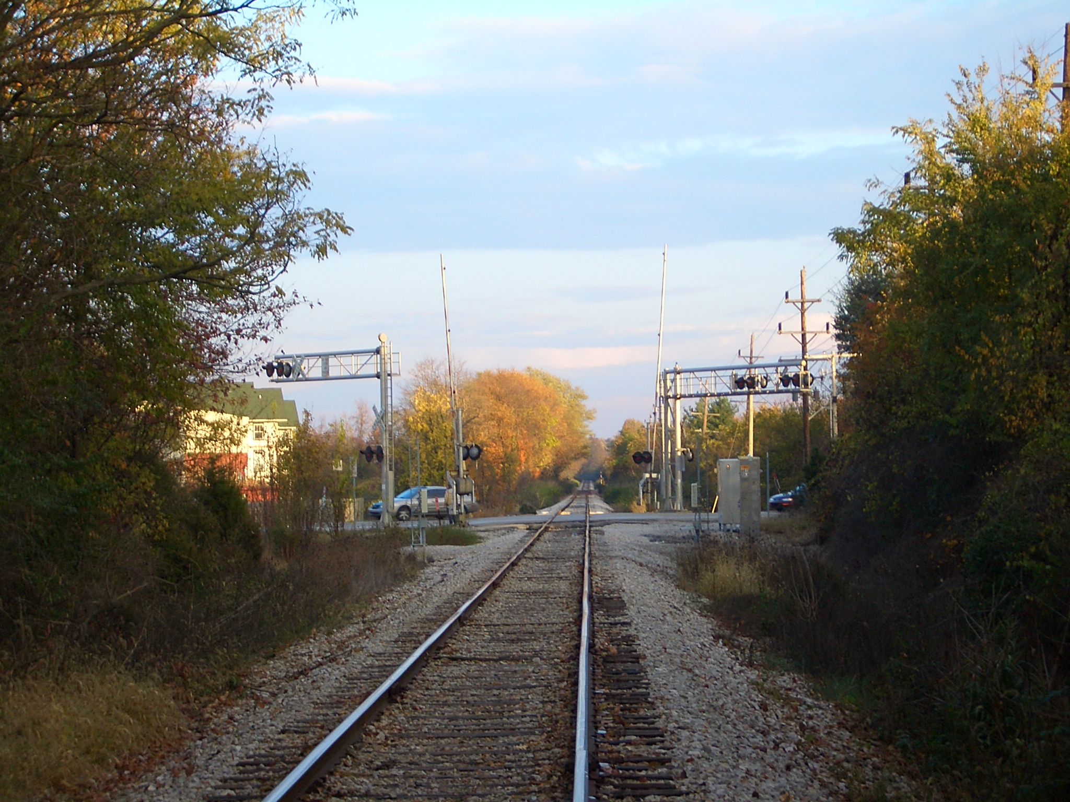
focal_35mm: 88
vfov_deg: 16.8
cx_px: 535
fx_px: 2720
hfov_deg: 22.3
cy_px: 401
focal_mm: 14.6
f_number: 4.4
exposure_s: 1/100
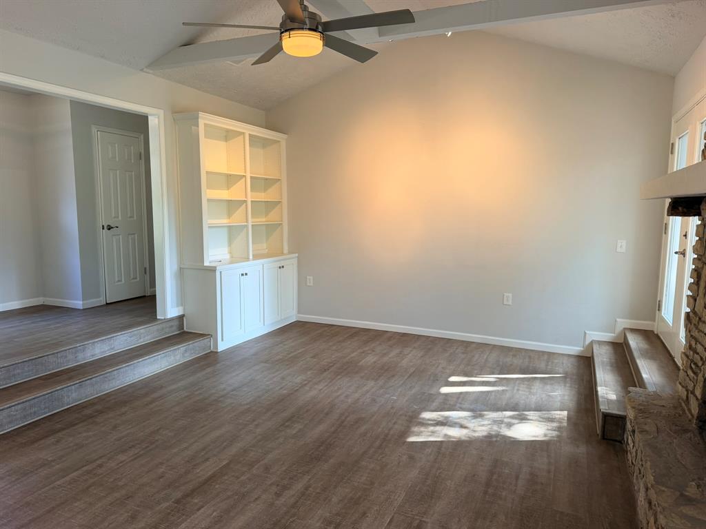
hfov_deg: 71.6
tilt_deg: -6.6
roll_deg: +0.7
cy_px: 264
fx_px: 489
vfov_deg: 56.8
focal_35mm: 24
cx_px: 353
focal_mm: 6.76
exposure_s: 1/120
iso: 125
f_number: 1.78
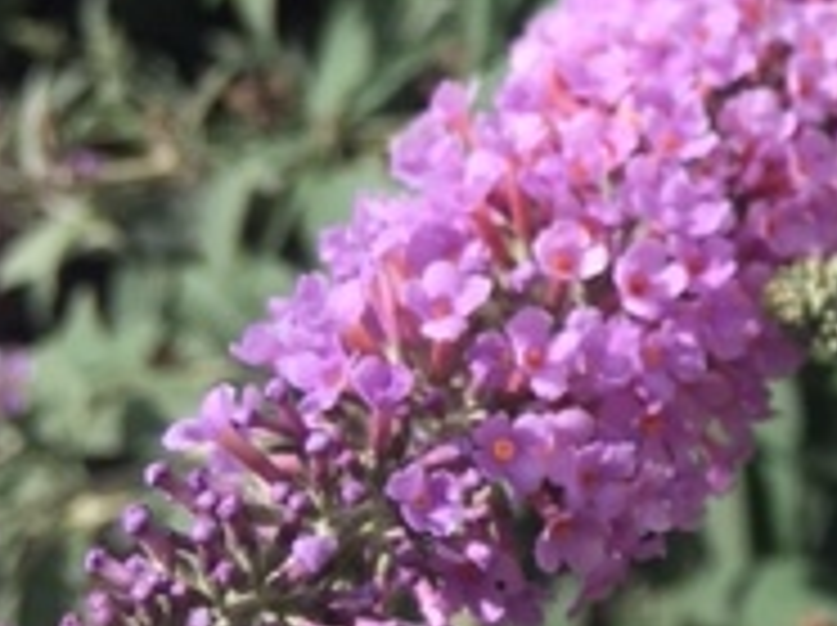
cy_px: 95
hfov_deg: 17.9
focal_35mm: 100
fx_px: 2415
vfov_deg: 14.6
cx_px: 1206
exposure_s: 1/1241
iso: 25
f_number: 2.2
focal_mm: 4.15
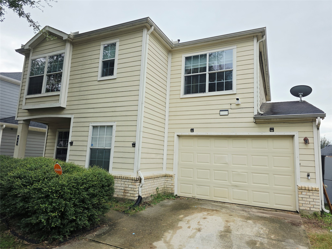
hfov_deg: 73.9
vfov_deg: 58.9
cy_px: 124
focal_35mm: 23
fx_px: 221
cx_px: 166
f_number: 1.7
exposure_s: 1/3109
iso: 80
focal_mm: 6.3
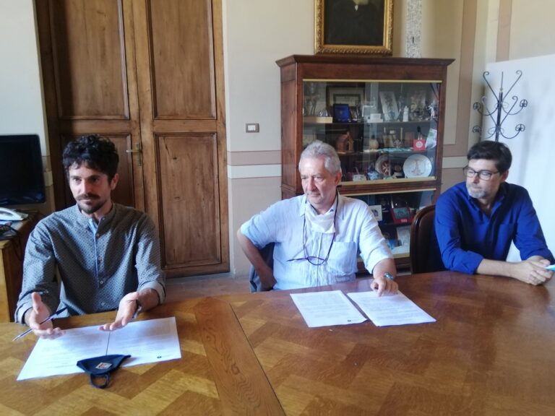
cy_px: 208
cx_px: 278
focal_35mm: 29
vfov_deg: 48.2
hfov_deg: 61.7
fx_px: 465
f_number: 2.2
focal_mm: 3.81
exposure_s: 1/33.3
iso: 400
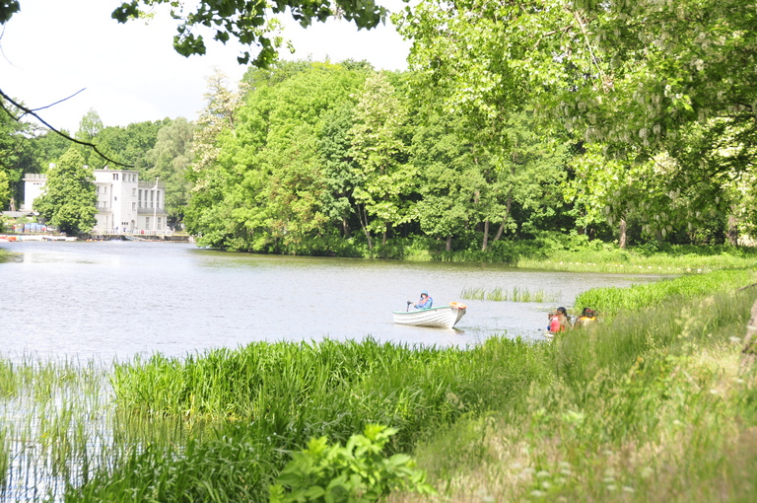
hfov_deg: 18.2
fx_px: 2363
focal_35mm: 112
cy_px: 252
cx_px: 378
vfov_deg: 12.1
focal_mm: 75
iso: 200
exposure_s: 1/200
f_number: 5.6
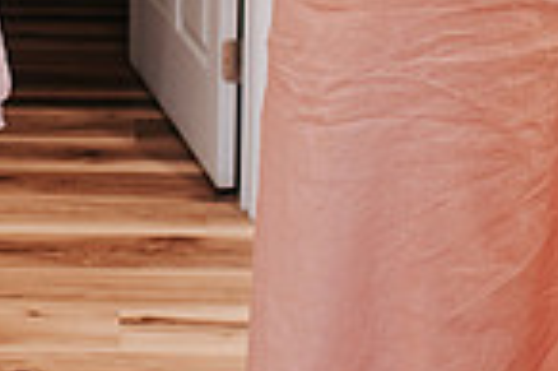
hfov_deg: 14.5
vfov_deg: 9.4
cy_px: -304
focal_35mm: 139
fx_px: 2152
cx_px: 0
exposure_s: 1/125
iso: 1000
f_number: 2.8
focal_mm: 35
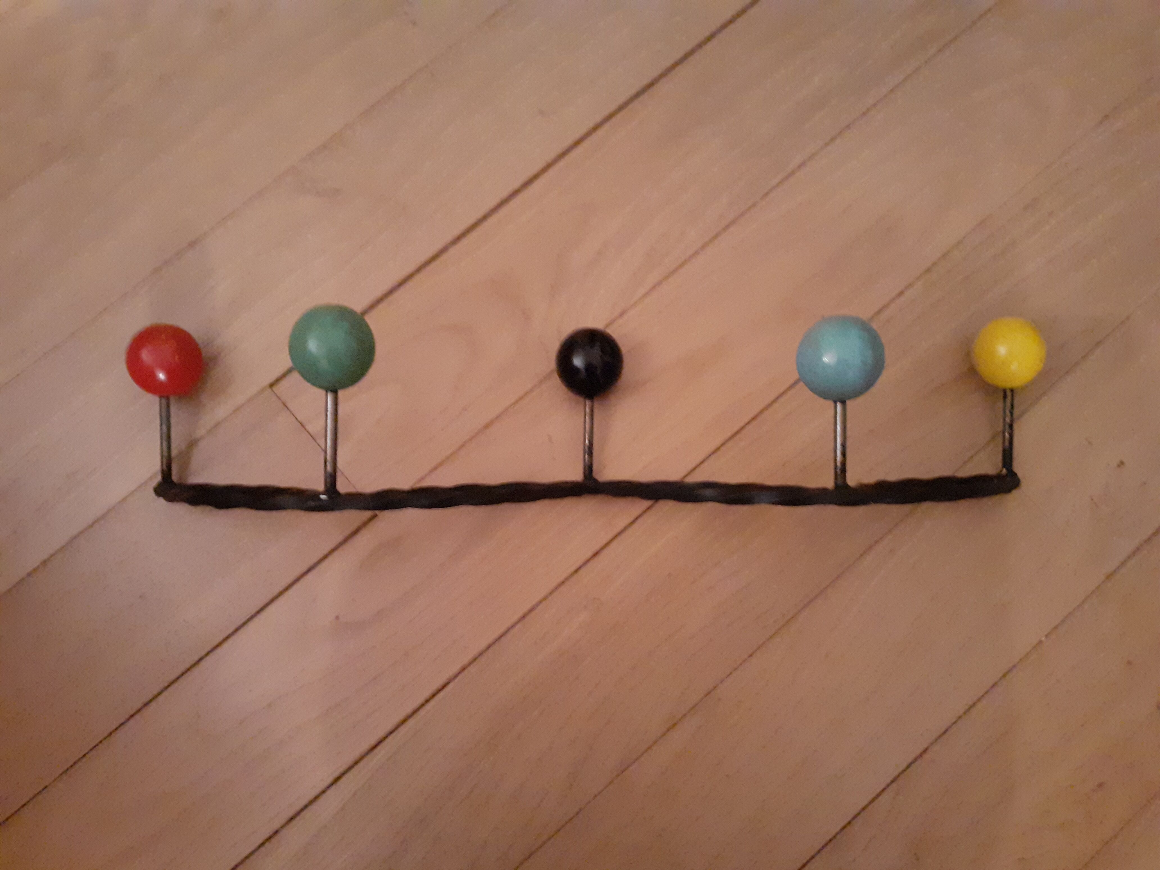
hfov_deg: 65.3
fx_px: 905
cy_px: 435
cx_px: 580
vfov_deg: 51.4
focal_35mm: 27
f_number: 1.9
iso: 800
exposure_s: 1/20
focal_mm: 3.6
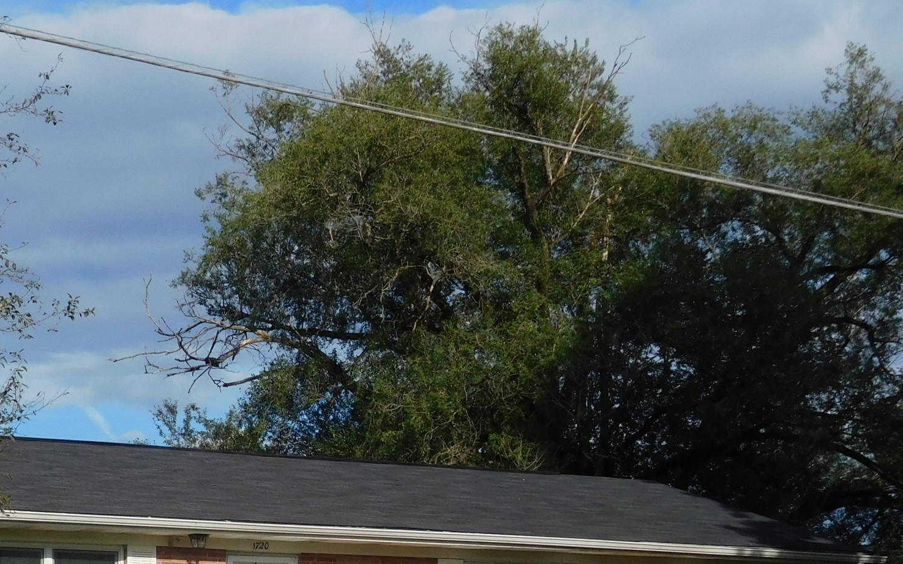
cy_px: 558
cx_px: 192
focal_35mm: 97
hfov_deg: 21.2
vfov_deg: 13.3
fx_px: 2387
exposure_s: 1/1250
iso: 125
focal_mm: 8
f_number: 4
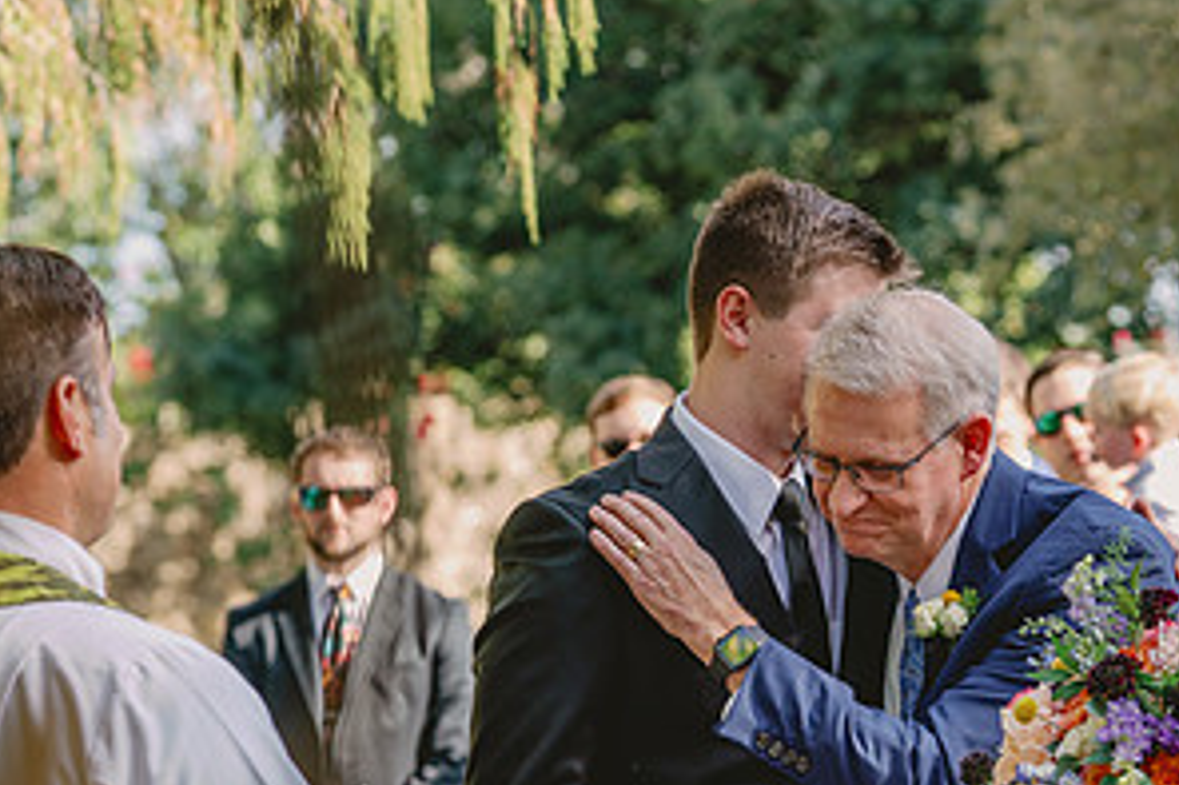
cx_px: 797
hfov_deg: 10.6
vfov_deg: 7.1
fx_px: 6350
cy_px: 699
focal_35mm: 194
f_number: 4
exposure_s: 1/250
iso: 200
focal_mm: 99
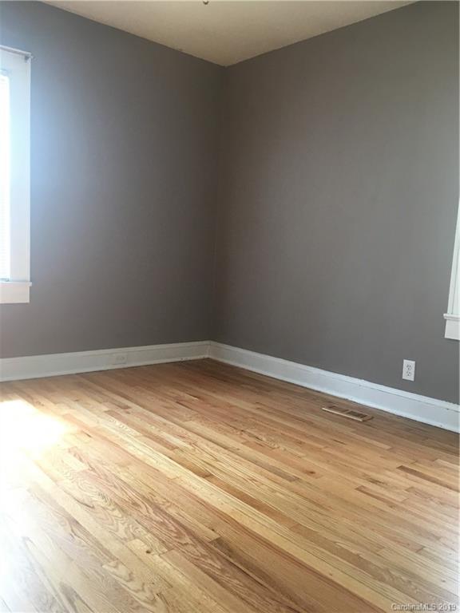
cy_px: 306
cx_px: 230
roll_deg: -4.9
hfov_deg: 48.2
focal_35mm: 29
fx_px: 514
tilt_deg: -6.7
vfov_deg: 61.7
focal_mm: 4.15
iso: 80
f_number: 2.2
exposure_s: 1/30
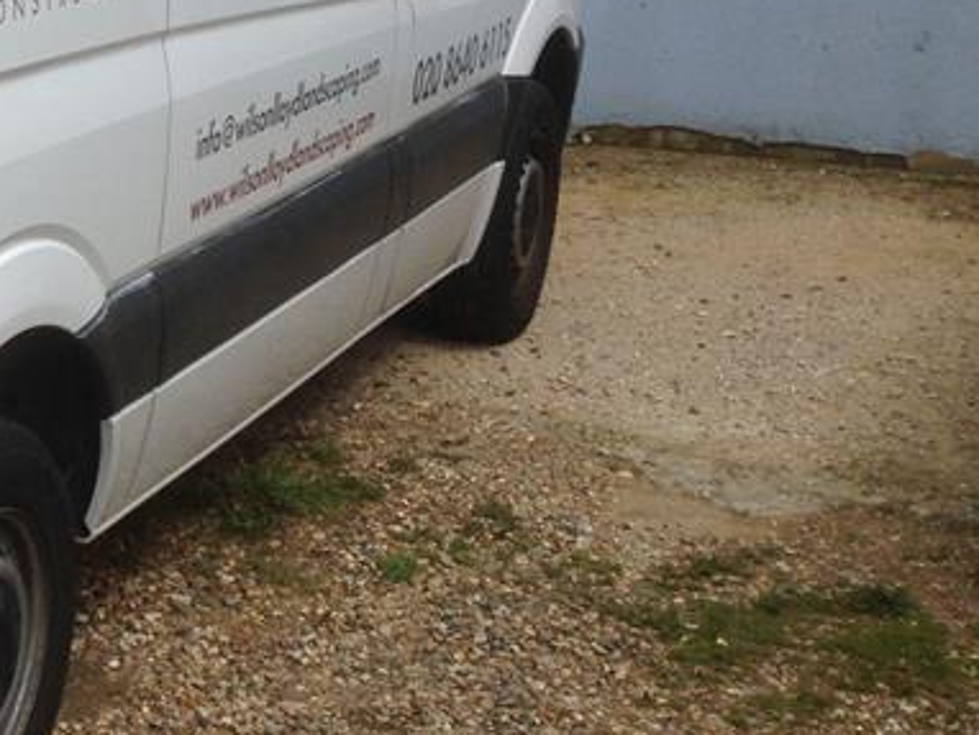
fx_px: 2490
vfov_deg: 16.7
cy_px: 128
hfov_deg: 20.4
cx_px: -277
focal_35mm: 88
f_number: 2.4
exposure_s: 1/1427
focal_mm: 4.12
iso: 50
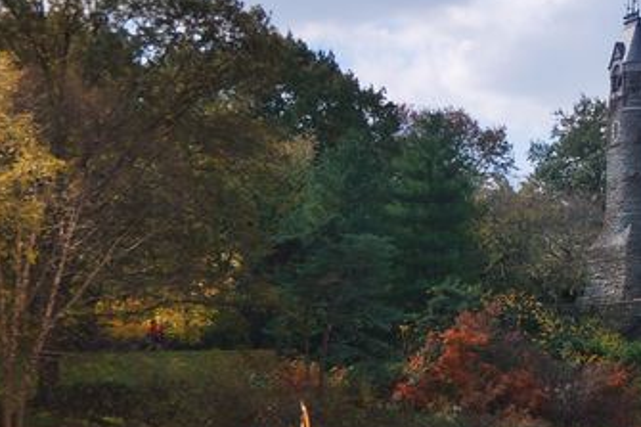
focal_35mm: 101
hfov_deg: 18.5
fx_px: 1797
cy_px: 244
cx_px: 878
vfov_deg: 13.5
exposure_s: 1/1000
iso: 100
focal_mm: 22
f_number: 5
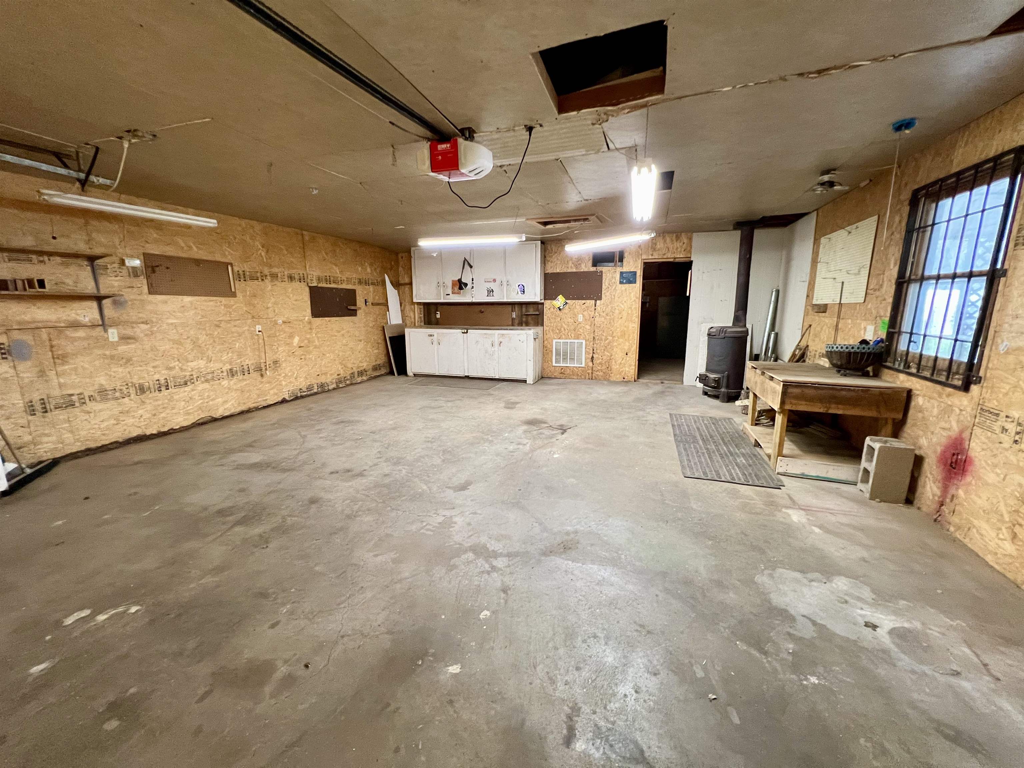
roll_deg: +0.3
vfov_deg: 89.9
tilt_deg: -10.7
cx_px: 512
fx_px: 385
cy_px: 384
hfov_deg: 106.2
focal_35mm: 13
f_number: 1.8
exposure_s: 1/60
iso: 400
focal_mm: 1.57
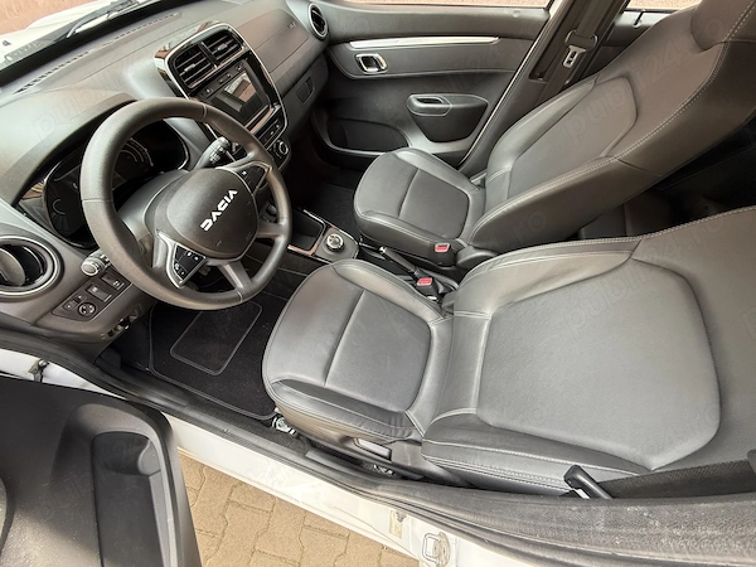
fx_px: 306
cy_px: 284
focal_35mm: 14
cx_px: 378
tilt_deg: -57.0
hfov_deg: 102.1
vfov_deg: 85.7
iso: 320
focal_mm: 2.22
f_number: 2.2
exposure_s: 1/99
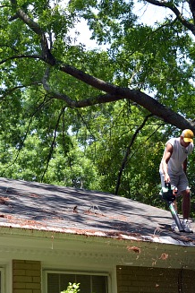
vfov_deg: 26.0
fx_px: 634
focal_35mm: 78
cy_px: 147
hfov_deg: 17.5
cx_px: 118
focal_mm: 34
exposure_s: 1/125
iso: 200
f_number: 5.6
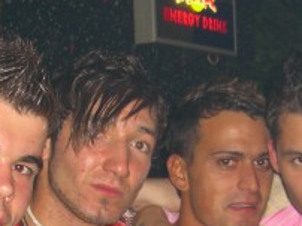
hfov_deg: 17.4
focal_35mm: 113
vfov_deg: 12.7
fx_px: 985
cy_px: 274
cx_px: 142
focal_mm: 7.9
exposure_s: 1/60
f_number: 2.8
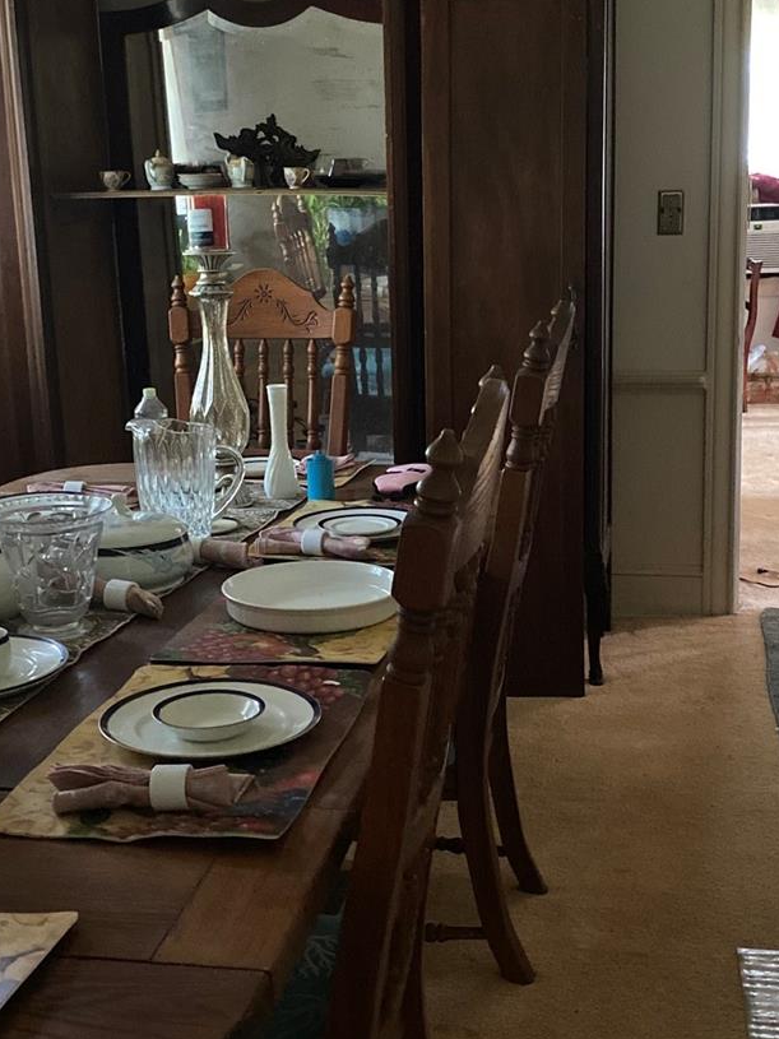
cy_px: 521
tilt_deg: -13.3
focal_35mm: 49
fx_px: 1471
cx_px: 397
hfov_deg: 29.7
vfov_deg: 38.9
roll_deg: +1.8
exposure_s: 1/30
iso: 1000
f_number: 1.8
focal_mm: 4.25
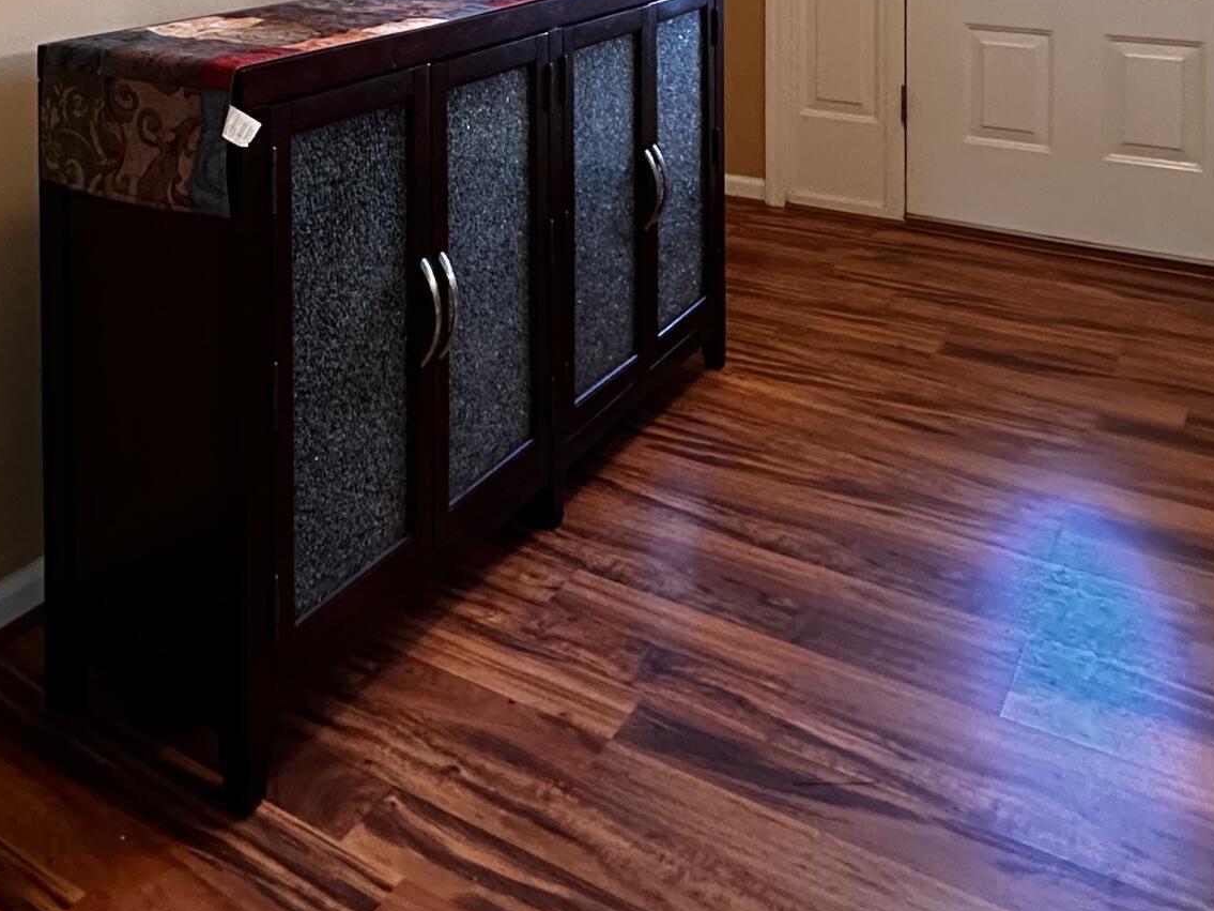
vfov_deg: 32.8
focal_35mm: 37
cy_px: -142
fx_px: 1297
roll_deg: +0.6
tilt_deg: -0.6
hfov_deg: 49.8
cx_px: 479
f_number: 2.2
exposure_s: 1/60
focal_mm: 2.22
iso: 640
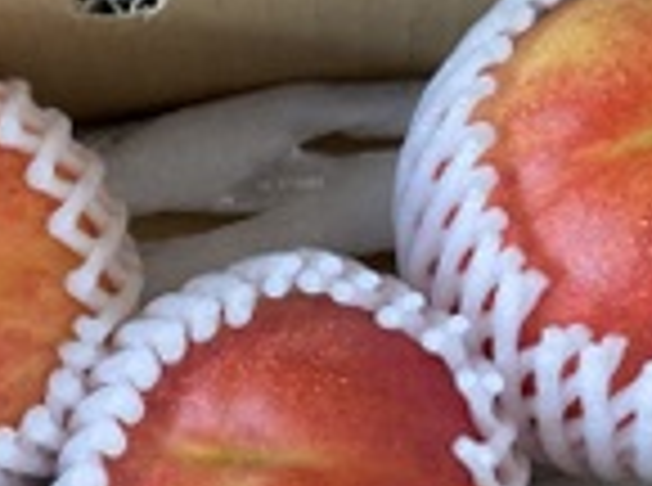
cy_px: 756
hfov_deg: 20.3
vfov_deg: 14.6
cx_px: -36
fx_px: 1747
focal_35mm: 93
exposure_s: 1/72
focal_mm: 3.99
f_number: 1.8
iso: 80
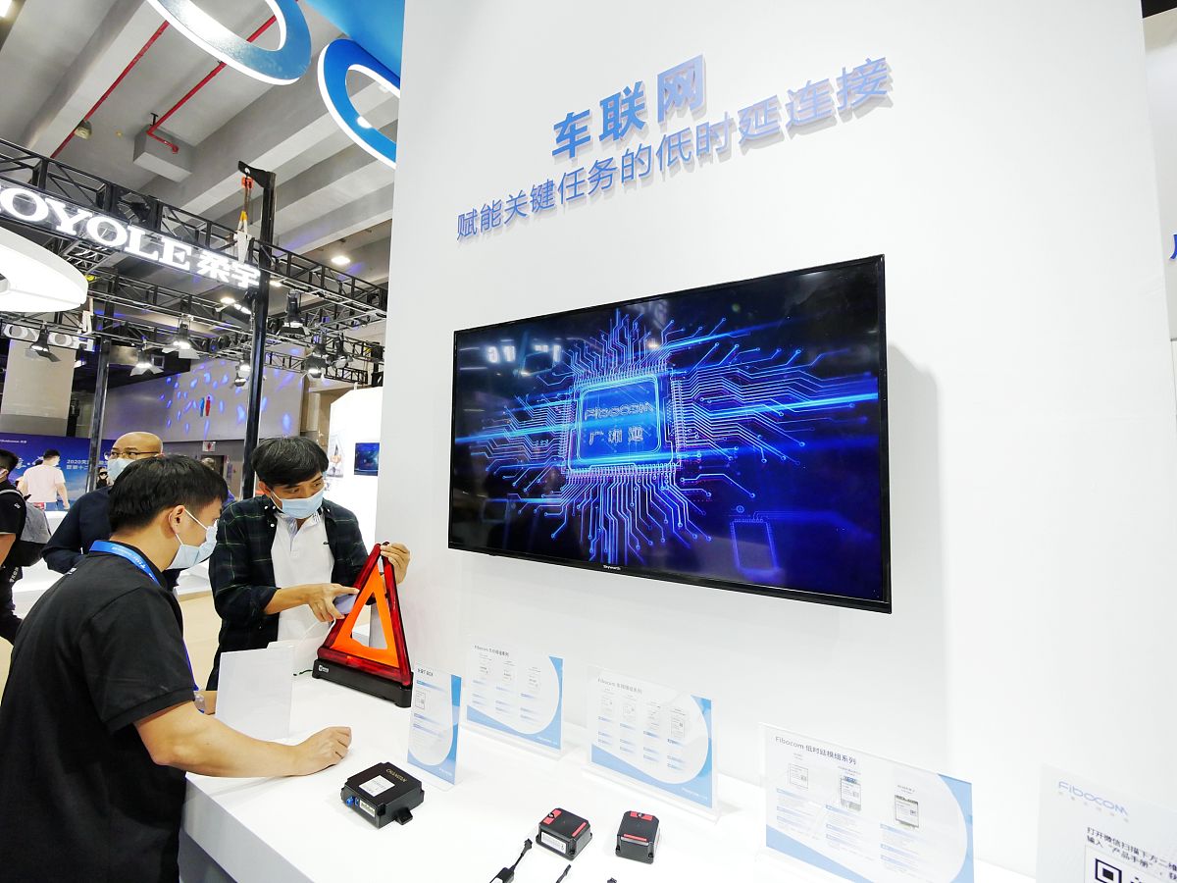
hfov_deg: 102.1
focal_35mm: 14
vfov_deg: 85.7
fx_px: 476
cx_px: 588
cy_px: 442
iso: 1600
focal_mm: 7
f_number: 4
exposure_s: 1/200
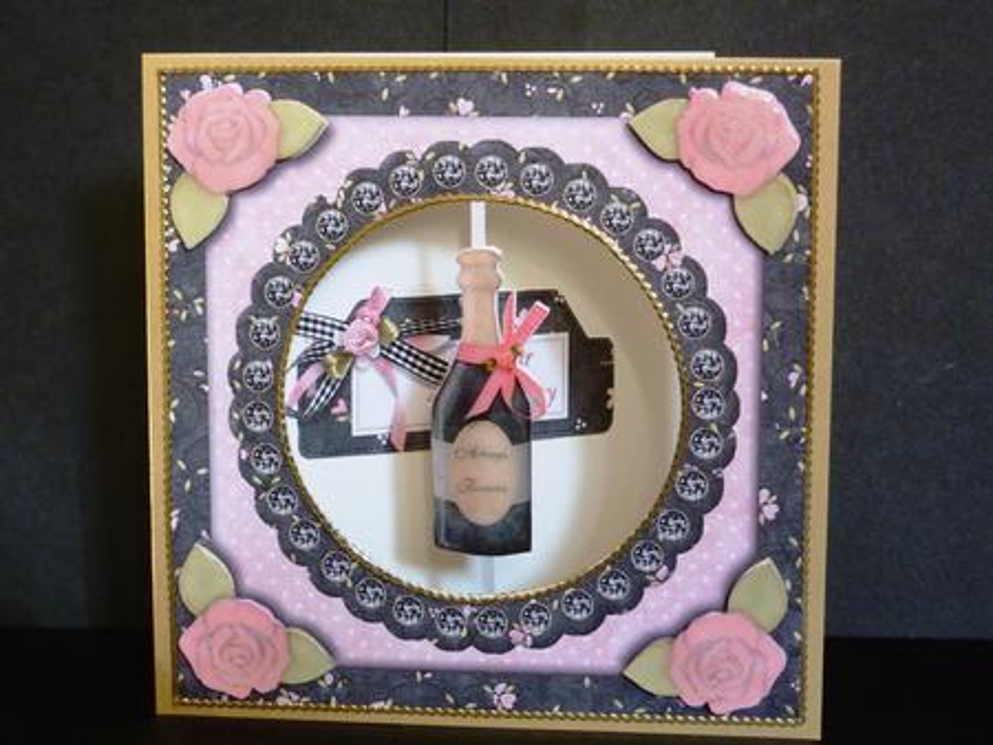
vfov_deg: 20.5
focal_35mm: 72
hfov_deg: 27.0
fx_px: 2067
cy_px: 372
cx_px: 496
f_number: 4.1
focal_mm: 11.9
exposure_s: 1/25
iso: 400
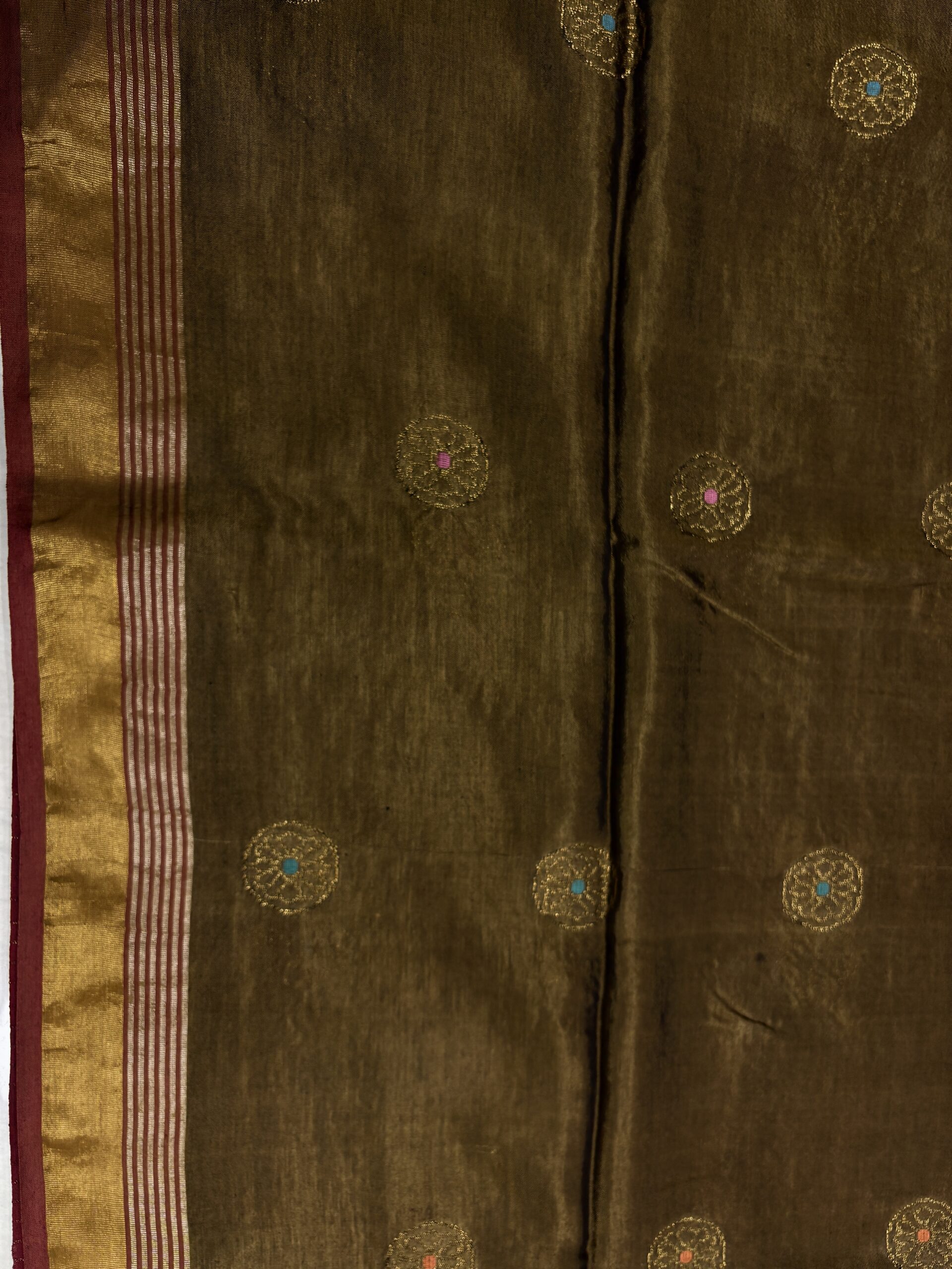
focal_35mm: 26
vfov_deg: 67.3
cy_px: 634
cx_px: 476
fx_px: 953
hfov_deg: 53.1
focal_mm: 5.96
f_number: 1.6
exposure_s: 1/100
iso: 50
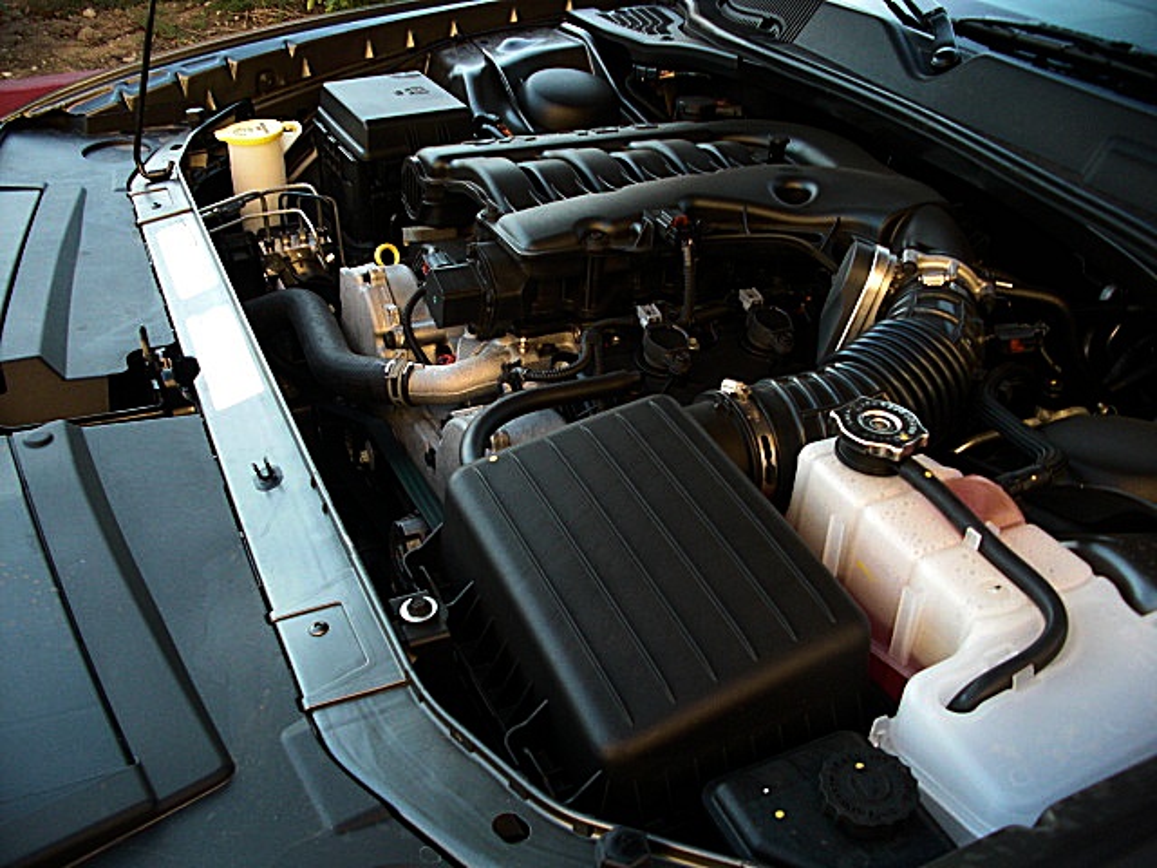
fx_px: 1203
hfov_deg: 51.4
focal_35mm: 36
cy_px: 434
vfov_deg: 39.7
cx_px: 578
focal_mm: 6.3
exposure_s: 1/100
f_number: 2.8
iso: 200
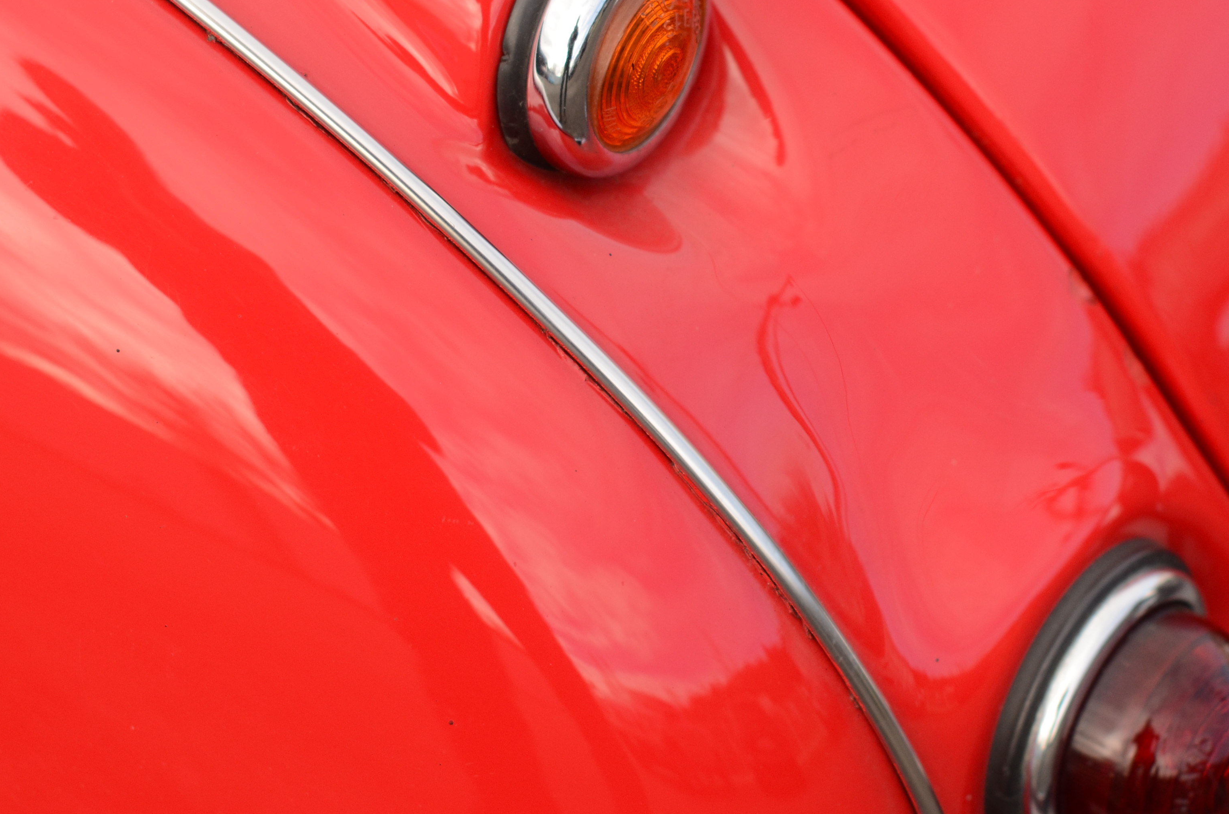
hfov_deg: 16.9
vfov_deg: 11.3
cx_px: 743
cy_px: 317
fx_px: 4122
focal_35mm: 121
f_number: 3.2
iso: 320
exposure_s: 1/1600
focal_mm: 50
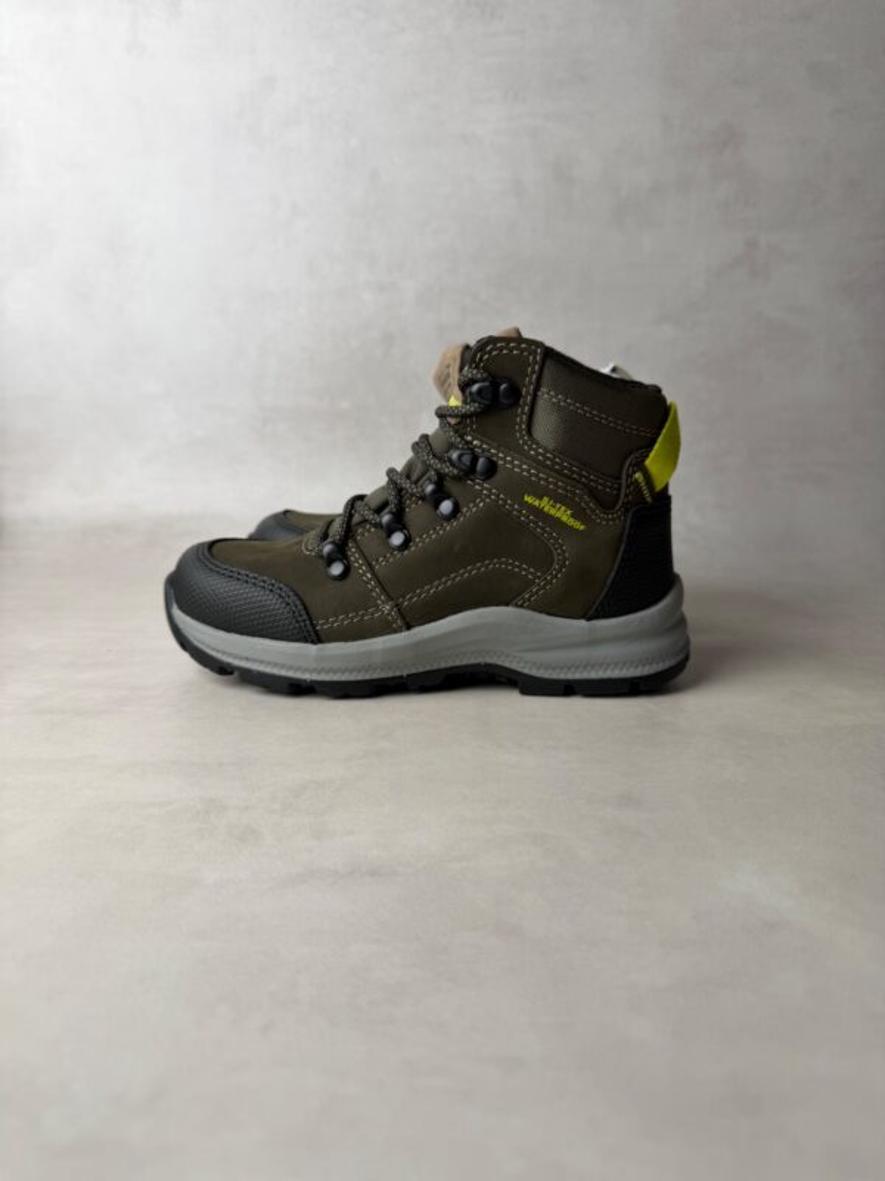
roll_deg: -0.1
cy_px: 590
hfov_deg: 56.8
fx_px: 818
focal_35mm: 24
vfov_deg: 71.6
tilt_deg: -13.1
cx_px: 442
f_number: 1.78
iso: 50
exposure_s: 1/100
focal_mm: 6.76
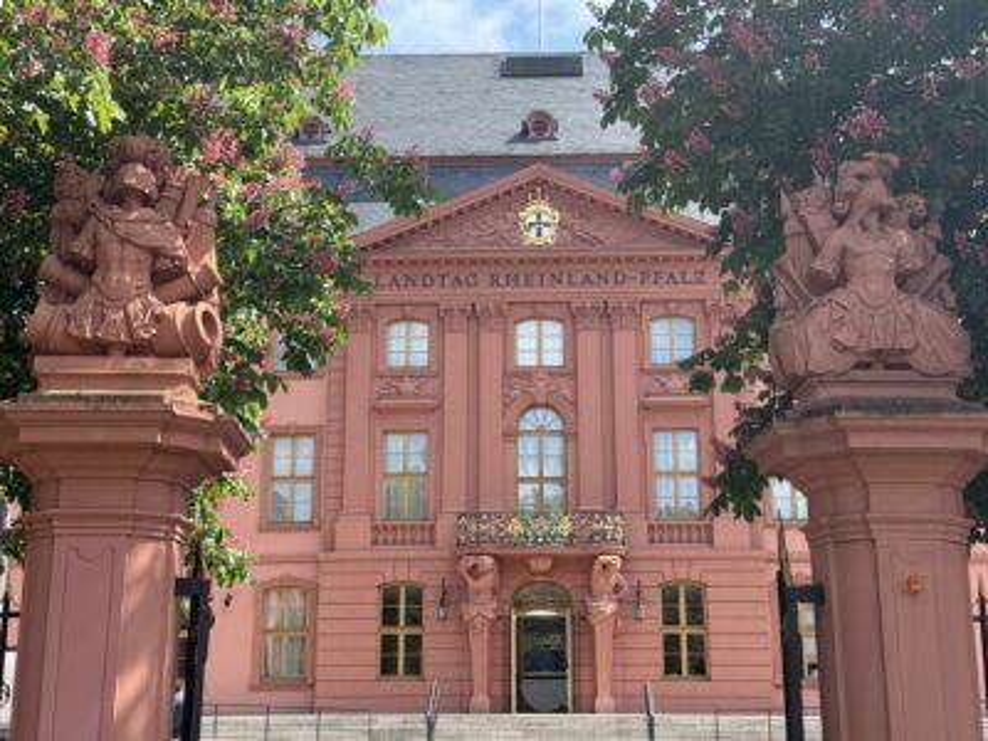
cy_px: 370
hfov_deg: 39.7
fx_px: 1370
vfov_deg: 30.3
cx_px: 494
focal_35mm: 48
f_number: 1.78
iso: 100
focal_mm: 6.76
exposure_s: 1/2342
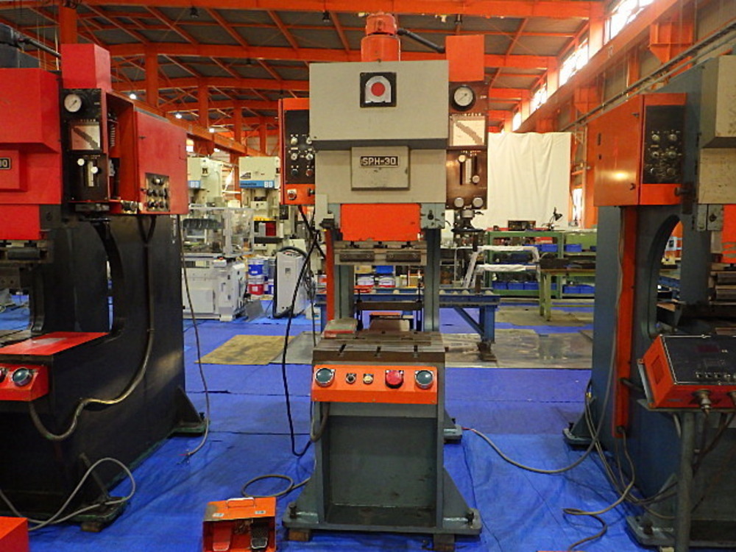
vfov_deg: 49.7
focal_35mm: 28
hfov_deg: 63.4
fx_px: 595
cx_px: 368
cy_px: 276
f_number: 3.5
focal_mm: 5
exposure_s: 1/45
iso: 800
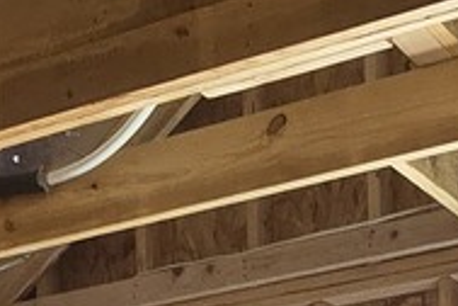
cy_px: 804
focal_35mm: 103
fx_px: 1310
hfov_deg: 19.8
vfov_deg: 10.7
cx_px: 300
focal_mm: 2.2
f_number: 2.2
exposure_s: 1/359
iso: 160
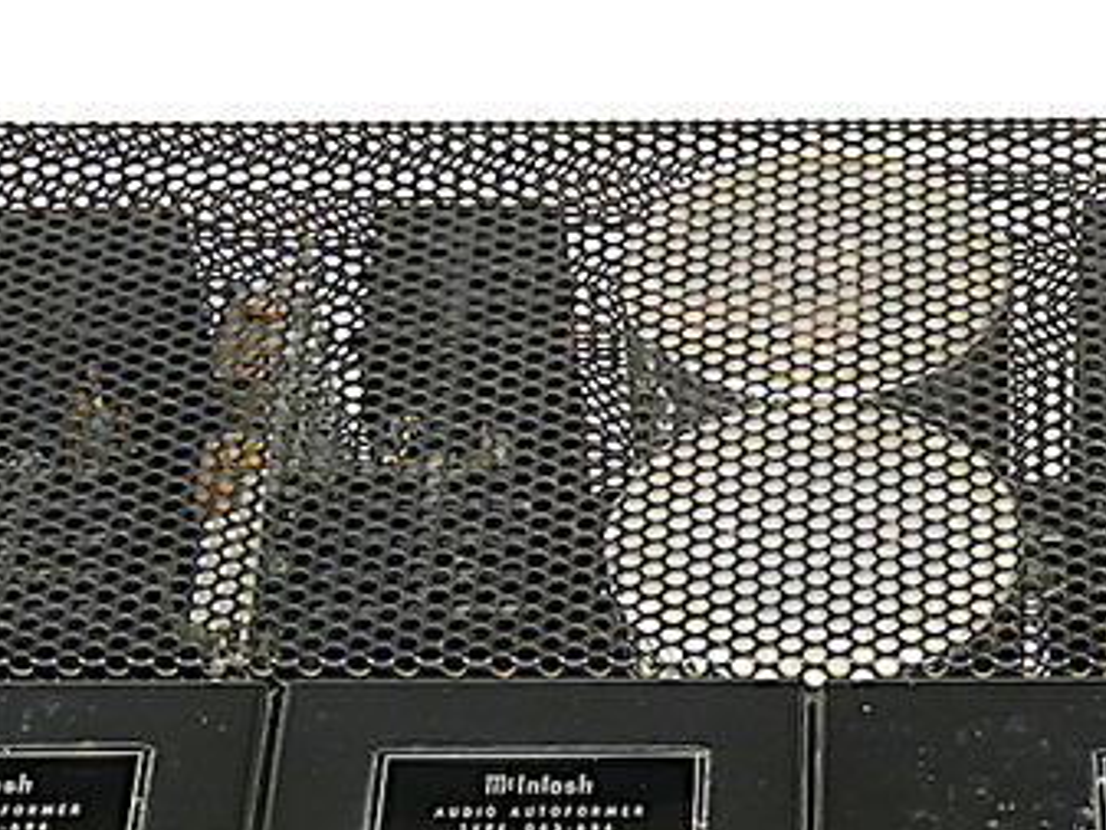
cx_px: 811
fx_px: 3644
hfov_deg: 17.2
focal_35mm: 114
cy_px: 1125
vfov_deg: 12.5
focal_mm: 7.2
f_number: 3.8
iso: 200
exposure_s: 1/4
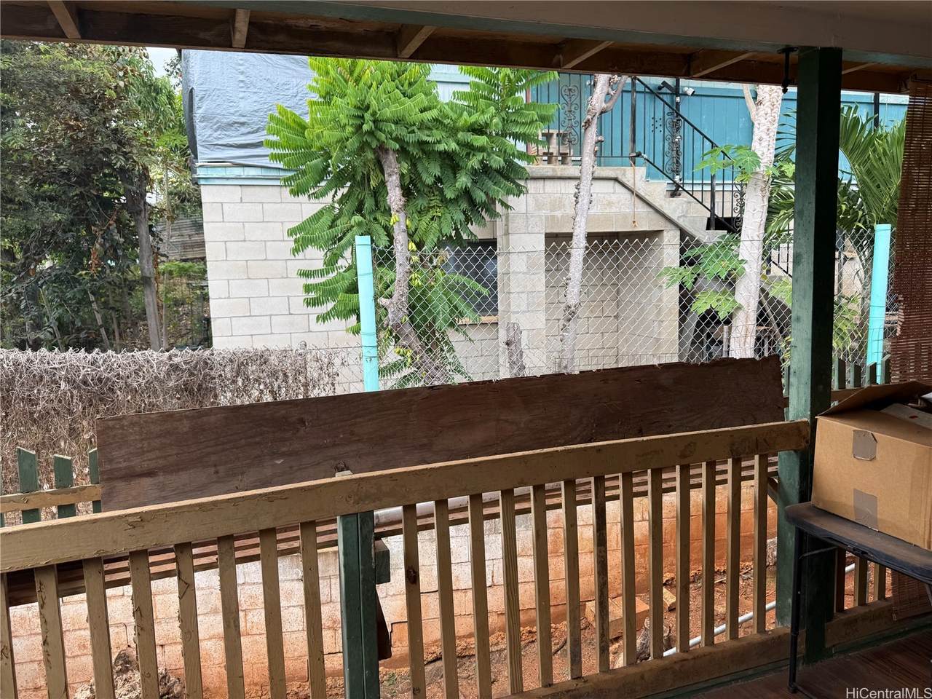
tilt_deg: -4.0
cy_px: 350
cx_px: 466
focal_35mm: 24
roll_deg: +1.9
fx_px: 646
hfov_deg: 71.6
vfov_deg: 56.8
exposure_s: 1/715
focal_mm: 6.76
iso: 80
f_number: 1.78
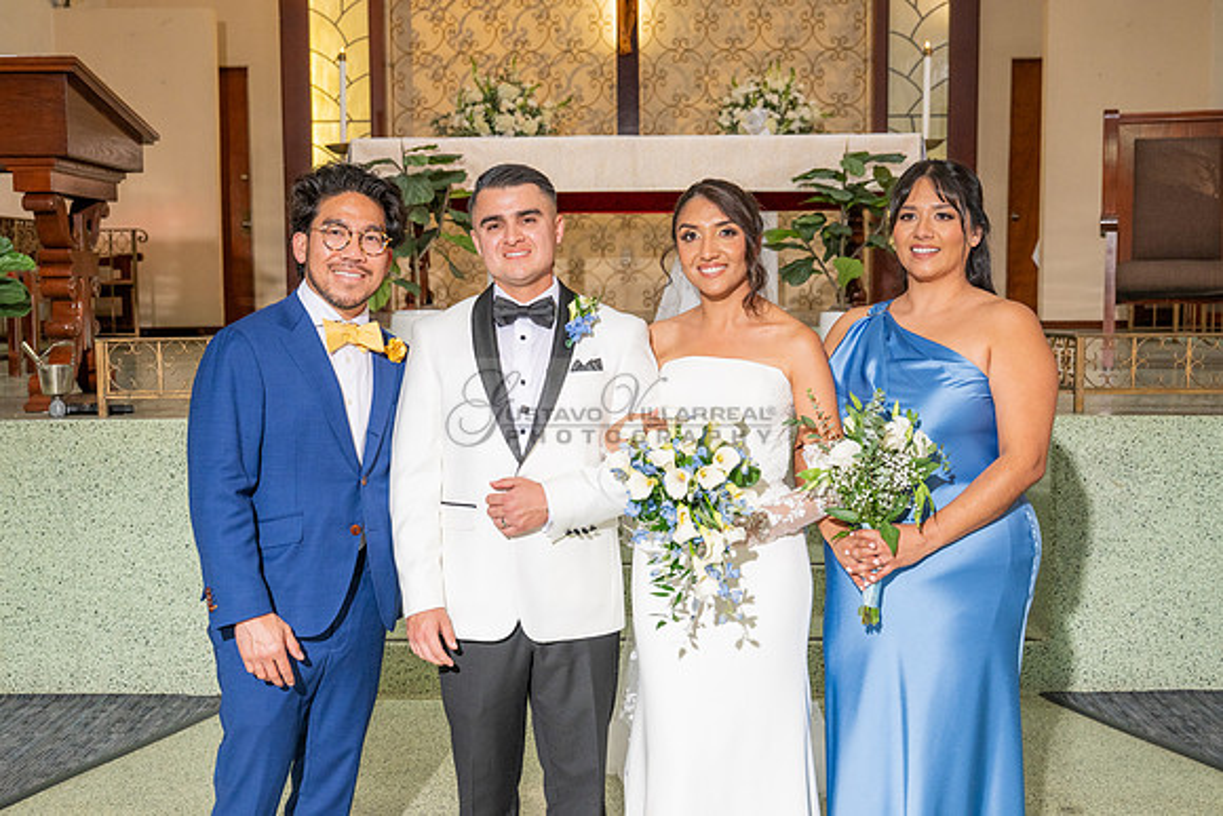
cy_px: 446
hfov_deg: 42.4
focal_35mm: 46
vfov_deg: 29.0
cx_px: 585
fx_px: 1574
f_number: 5
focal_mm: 40
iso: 800
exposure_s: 1/160
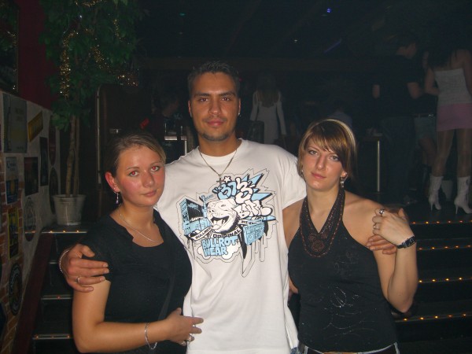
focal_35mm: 38
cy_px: 177
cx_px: 236
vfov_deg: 37.7
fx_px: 518
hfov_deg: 49.0
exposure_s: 1/60
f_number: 2.8
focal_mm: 7.9
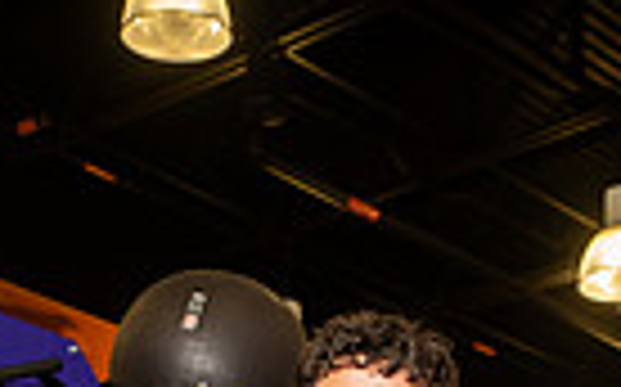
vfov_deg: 8.9
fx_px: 2249
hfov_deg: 15.7
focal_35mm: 133
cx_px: 356
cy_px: 918
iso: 500
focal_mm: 40
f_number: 5.6
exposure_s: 1/250
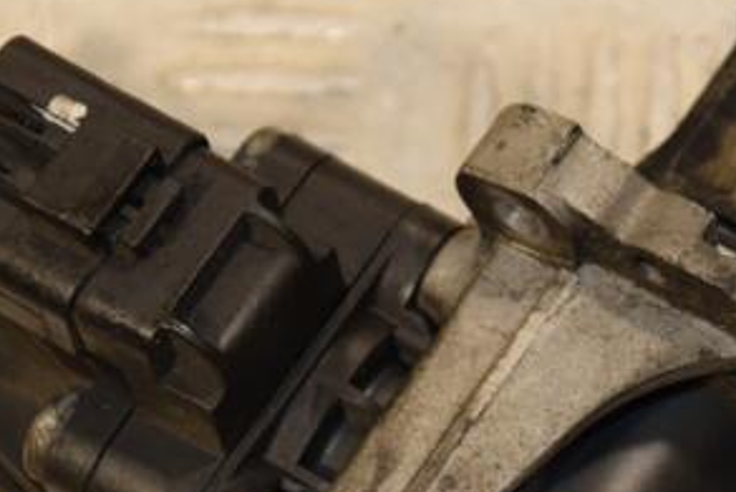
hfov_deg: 7.4
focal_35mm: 277
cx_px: 428
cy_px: 348
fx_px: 5666
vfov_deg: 5.0
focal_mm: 90
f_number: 5.6
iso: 800
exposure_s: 1/160
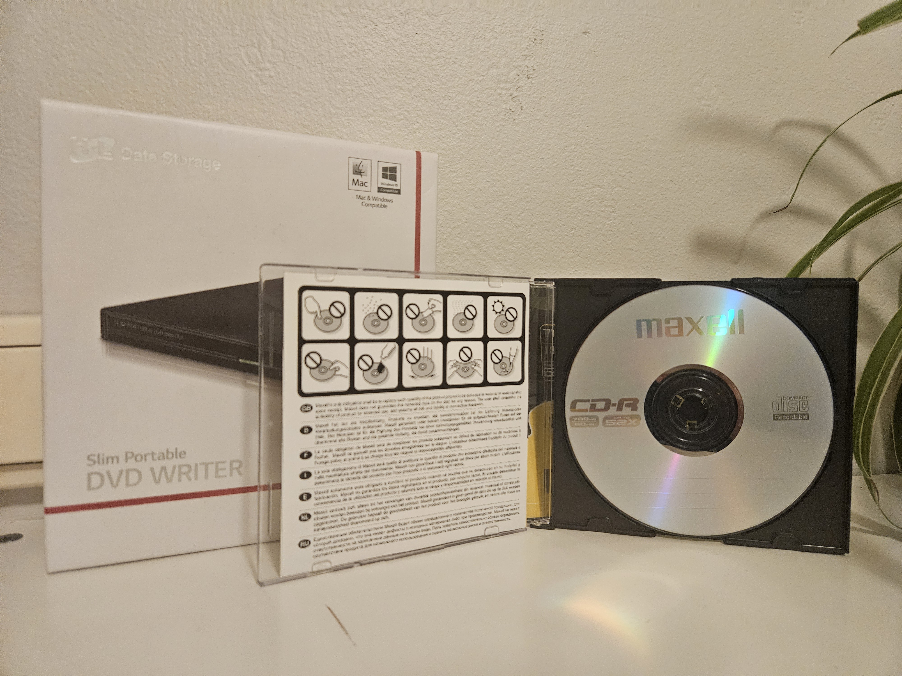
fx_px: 599
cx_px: 451
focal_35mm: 23
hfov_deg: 73.9
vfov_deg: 58.9
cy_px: 338
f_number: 1.8
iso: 800
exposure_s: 1/100
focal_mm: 5.4
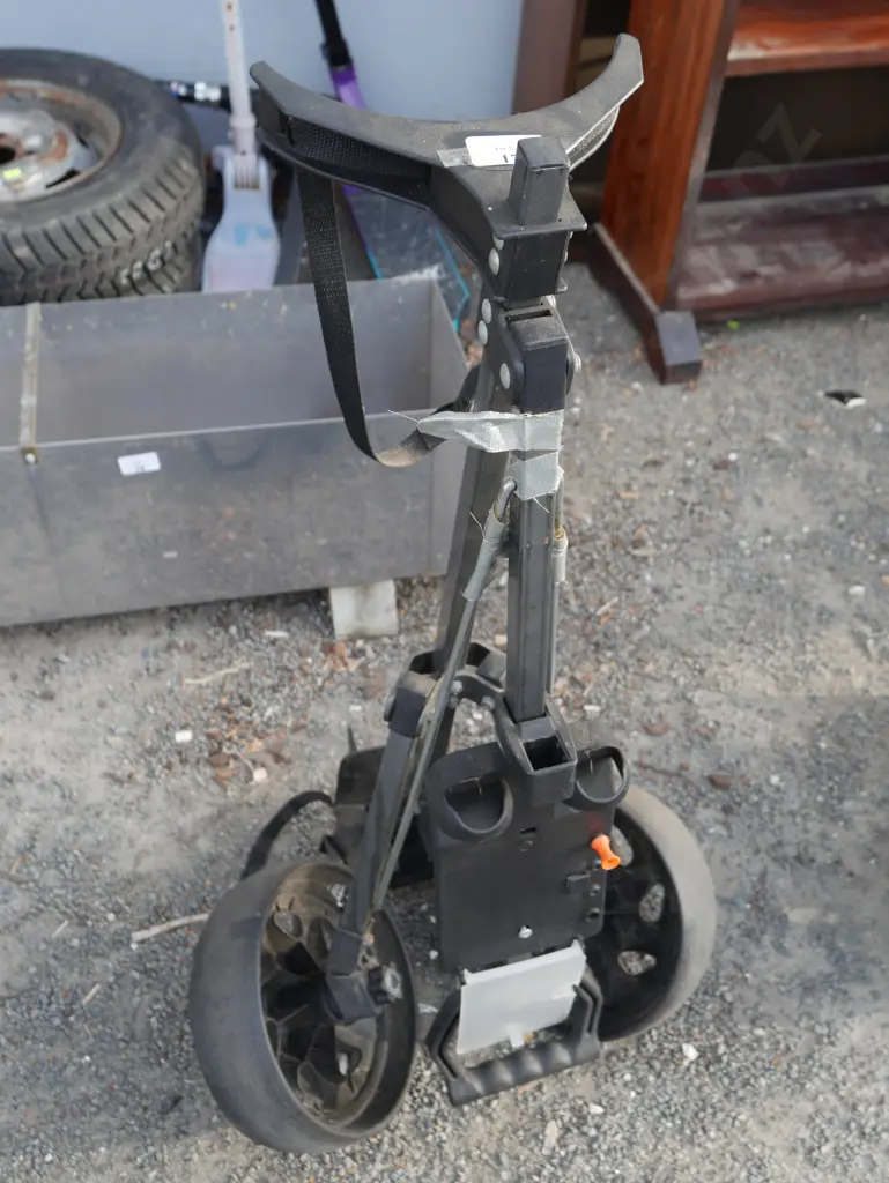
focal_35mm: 34
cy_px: 592
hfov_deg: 41.8
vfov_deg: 53.9
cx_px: 444
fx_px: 1163
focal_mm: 17
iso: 200
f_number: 4.5
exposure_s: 1/125
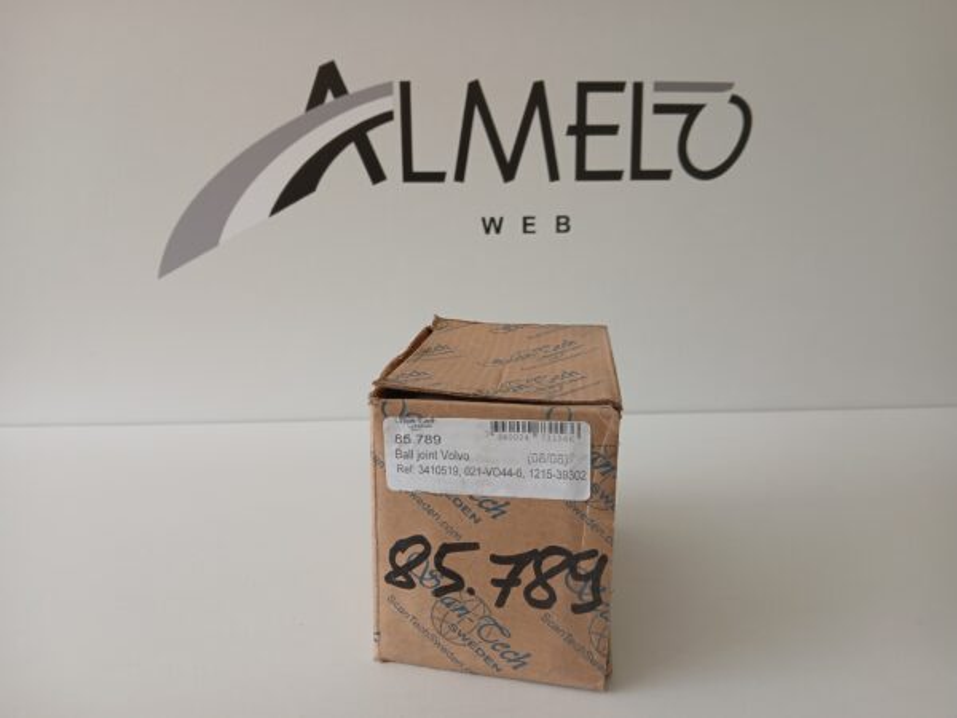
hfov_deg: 67.3
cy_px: 359
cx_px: 478
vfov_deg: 53.1
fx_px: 719
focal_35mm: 26
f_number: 1.8
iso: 32
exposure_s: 1/50
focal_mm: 3.98
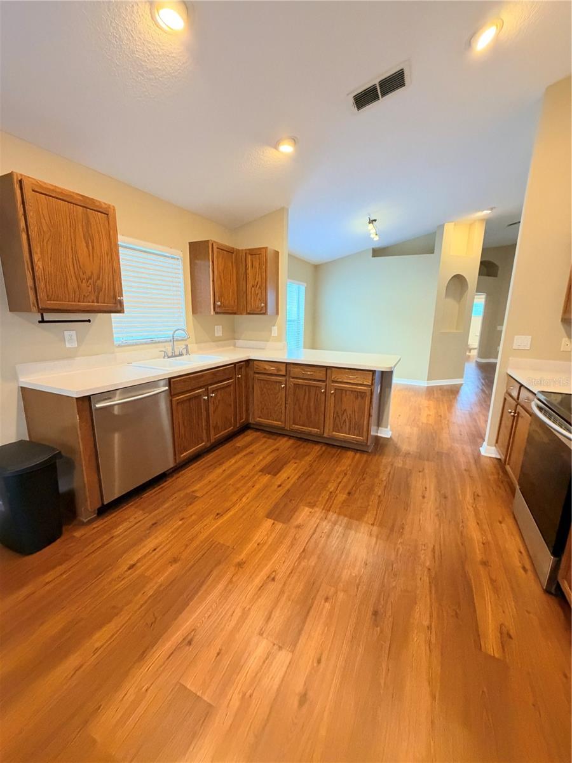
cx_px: 286
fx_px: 308
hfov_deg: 85.7
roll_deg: -0.9
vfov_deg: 102.1
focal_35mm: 14
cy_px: 382
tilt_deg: -11.7
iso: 1000
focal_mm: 2.22
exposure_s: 1/40
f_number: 2.2
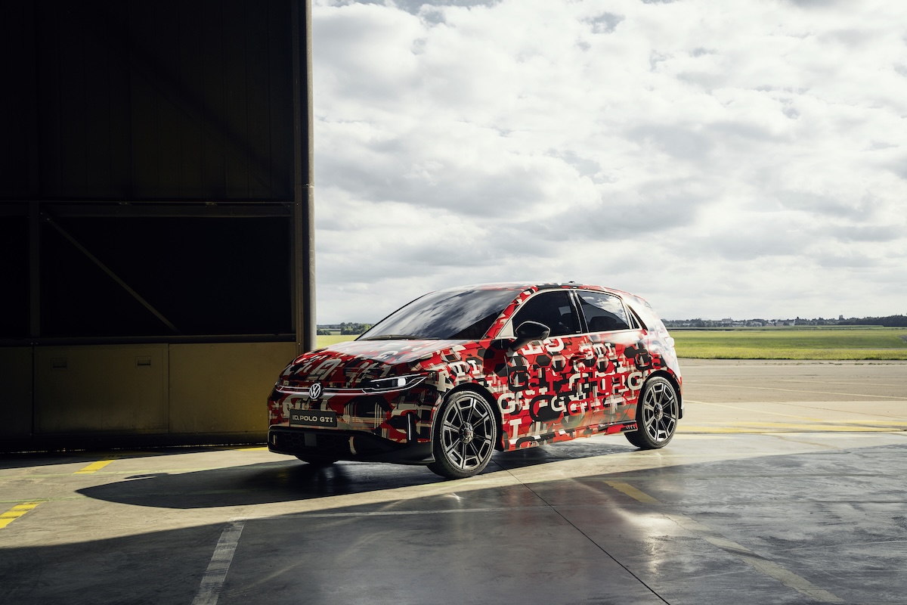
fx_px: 1119
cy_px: 302
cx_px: 454
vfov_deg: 30.3
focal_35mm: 44
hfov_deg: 44.1
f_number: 8
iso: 125
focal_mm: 44.4
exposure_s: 1/60
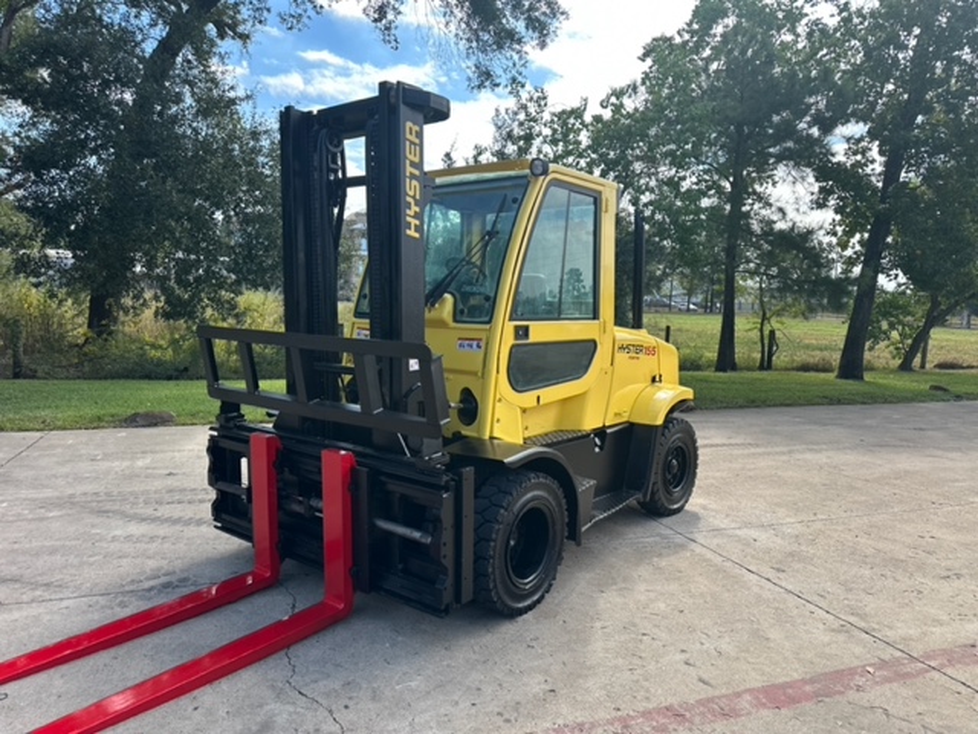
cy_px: 367
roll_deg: -3.1
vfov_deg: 56.8
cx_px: 489
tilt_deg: -5.6
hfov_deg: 71.6
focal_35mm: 24
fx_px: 678
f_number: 1.78
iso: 80
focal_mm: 6.86
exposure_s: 1/1473
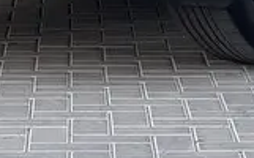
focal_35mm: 338
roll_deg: +0.2
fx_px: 2336
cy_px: -281
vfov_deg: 3.8
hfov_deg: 6.2
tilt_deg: +0.5
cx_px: 118
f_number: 2.2
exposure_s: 1/123
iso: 50
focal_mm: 7.5
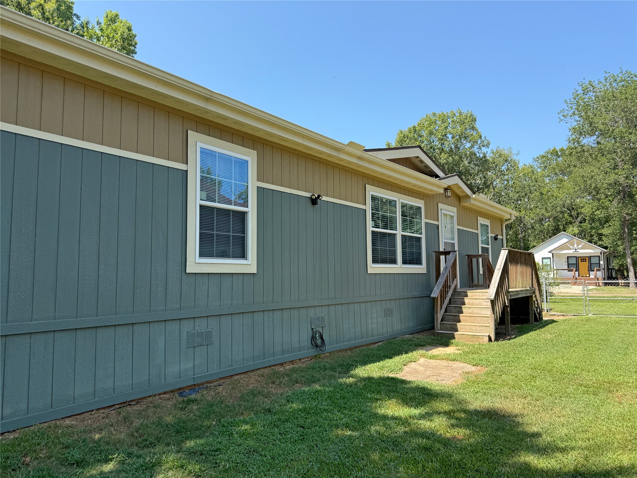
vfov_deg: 56.8
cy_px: 239
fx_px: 442
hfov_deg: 71.6
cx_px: 318
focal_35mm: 24
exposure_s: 1/1727
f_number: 1.78
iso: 80
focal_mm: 6.76
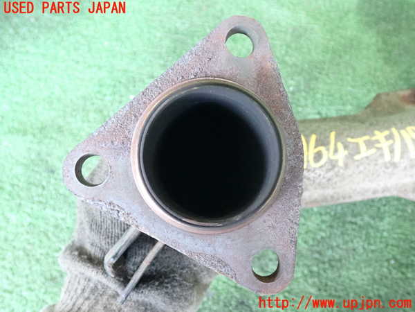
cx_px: 208
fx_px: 384
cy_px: 156
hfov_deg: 56.8
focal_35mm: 32
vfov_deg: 44.2
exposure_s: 1/125
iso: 1250
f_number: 2.4
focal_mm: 5.79
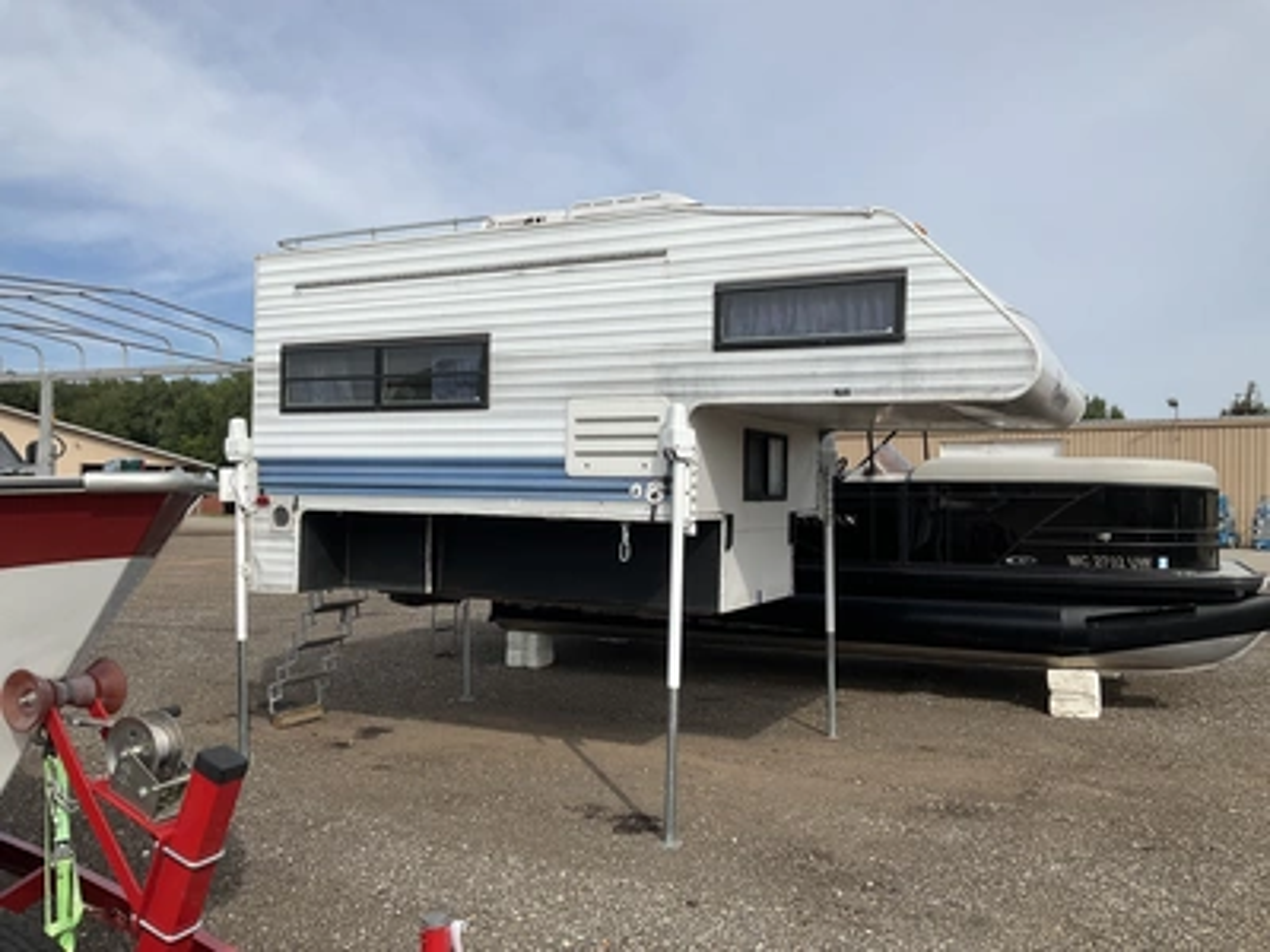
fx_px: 1064
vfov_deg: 48.2
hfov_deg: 61.7
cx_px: 635
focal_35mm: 29
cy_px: 476
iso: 25
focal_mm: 3
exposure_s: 1/2427
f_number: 1.8
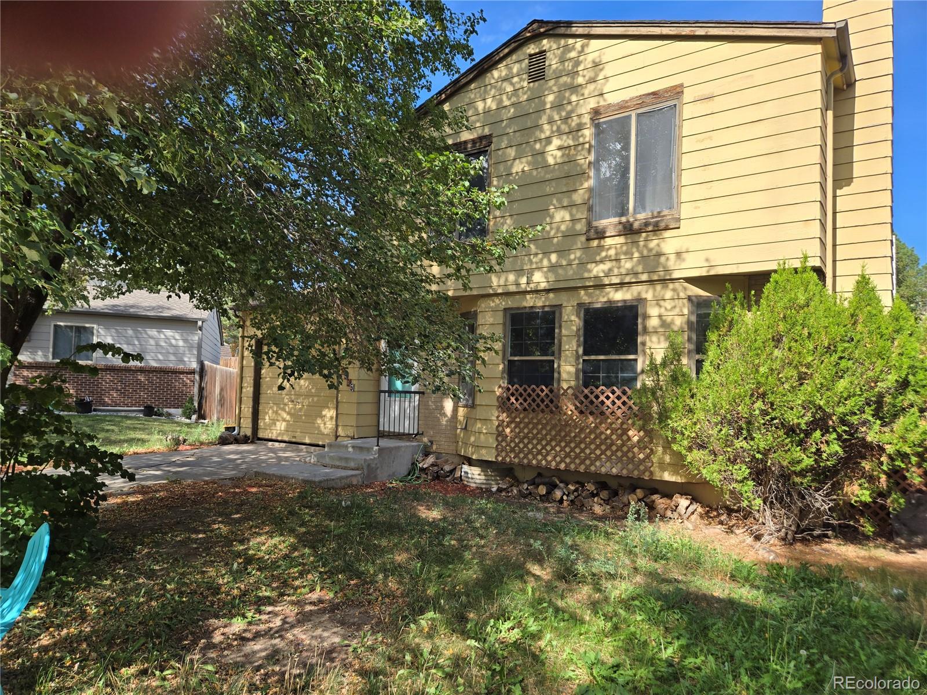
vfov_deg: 58.9
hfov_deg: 73.9
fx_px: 616
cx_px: 464
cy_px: 348
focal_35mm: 23
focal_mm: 5.4
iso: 25
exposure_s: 1/1036
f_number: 1.8
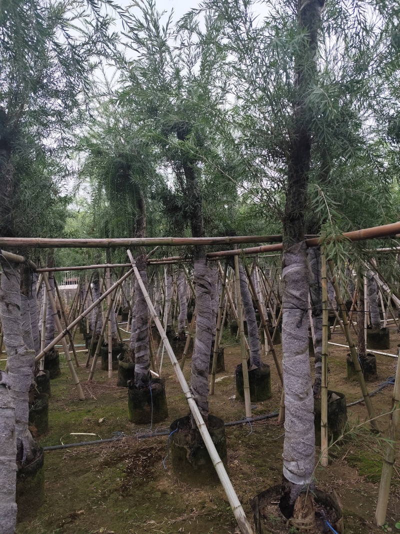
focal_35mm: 23
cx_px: 200
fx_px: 354
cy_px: 267
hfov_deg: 58.9
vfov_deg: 73.9
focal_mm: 6.19
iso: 50
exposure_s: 1/196
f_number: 1.65
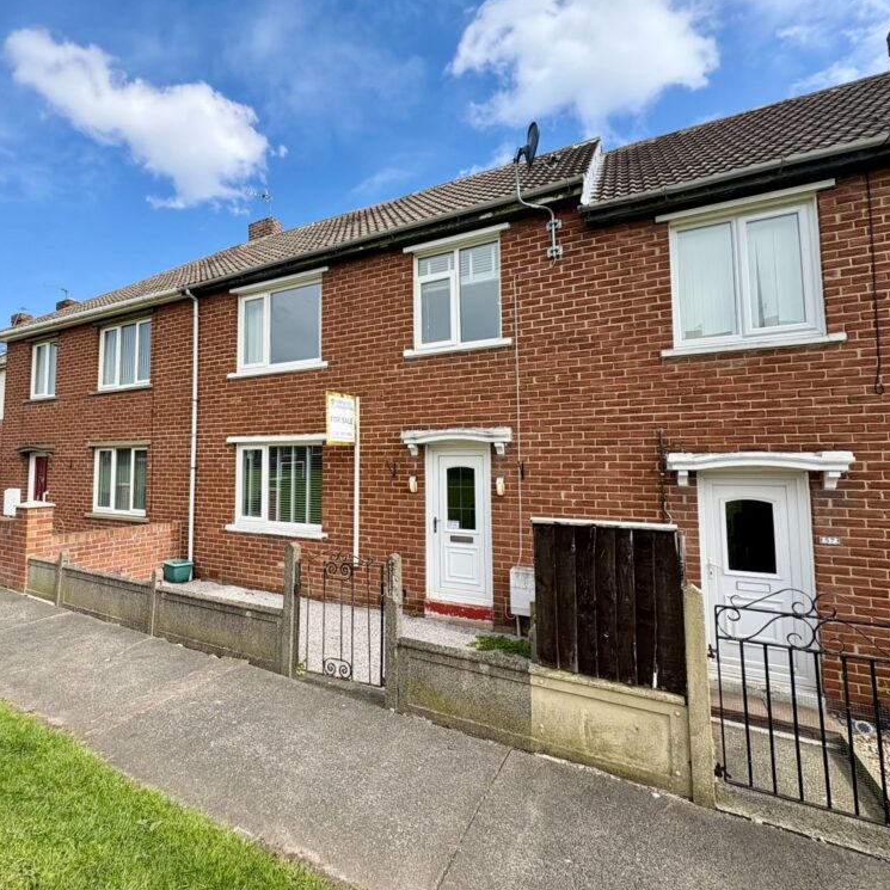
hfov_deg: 83.1
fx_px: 495
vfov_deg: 83.9
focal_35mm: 17
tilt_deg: +4.2
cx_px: 361
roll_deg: +1.5
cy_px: 432
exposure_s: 1/899
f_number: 2.2
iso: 40
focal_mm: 2.22
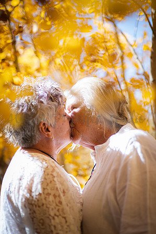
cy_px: 117
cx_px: 78
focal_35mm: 85
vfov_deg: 23.9
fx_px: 554
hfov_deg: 16.0
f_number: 1.6
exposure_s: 1/1600
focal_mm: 85
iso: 100
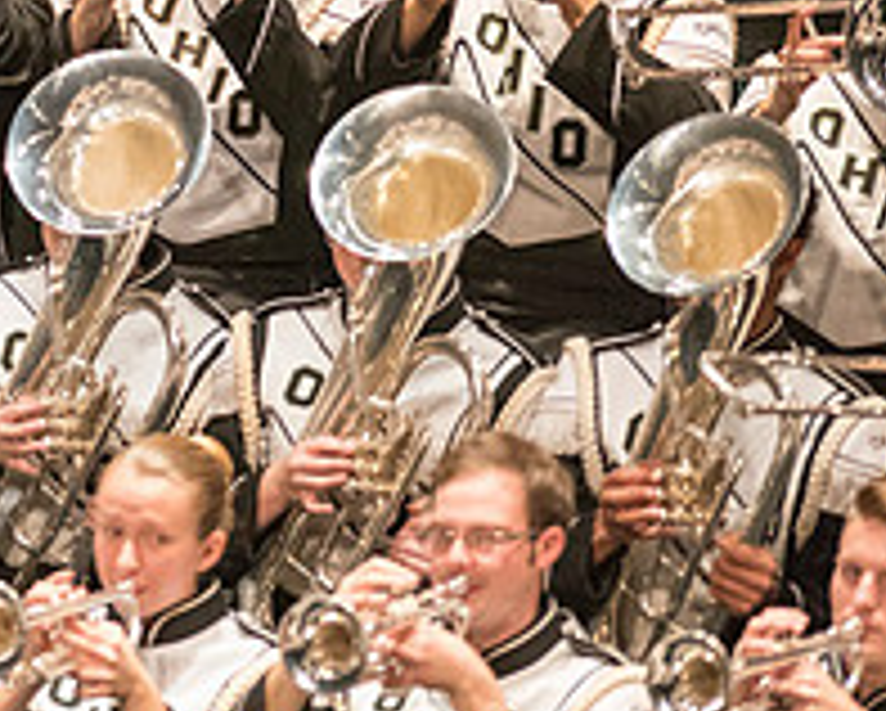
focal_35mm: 828
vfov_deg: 1.9
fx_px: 21733
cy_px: -7
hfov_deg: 2.3
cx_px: -369
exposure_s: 1/500
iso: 4000
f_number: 2.8
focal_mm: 300
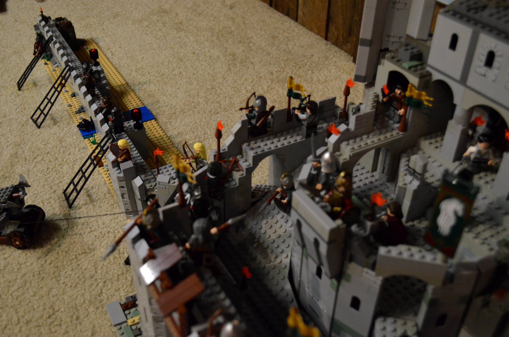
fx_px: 508
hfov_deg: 53.2
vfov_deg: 36.7
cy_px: 168
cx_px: 254
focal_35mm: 36
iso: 3200
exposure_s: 1/60
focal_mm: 24
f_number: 4
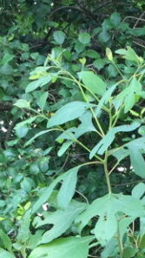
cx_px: 152
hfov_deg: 11.0
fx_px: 745
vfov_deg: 18.2
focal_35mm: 109
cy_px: 341
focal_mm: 4.15
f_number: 2.2
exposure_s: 1/120
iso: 40
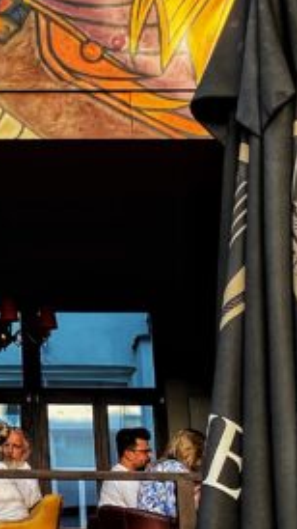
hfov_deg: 10.8
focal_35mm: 106
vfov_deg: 20.0
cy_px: 104
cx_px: -214
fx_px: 1485
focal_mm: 4.25
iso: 32
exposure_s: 1/154
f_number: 1.8
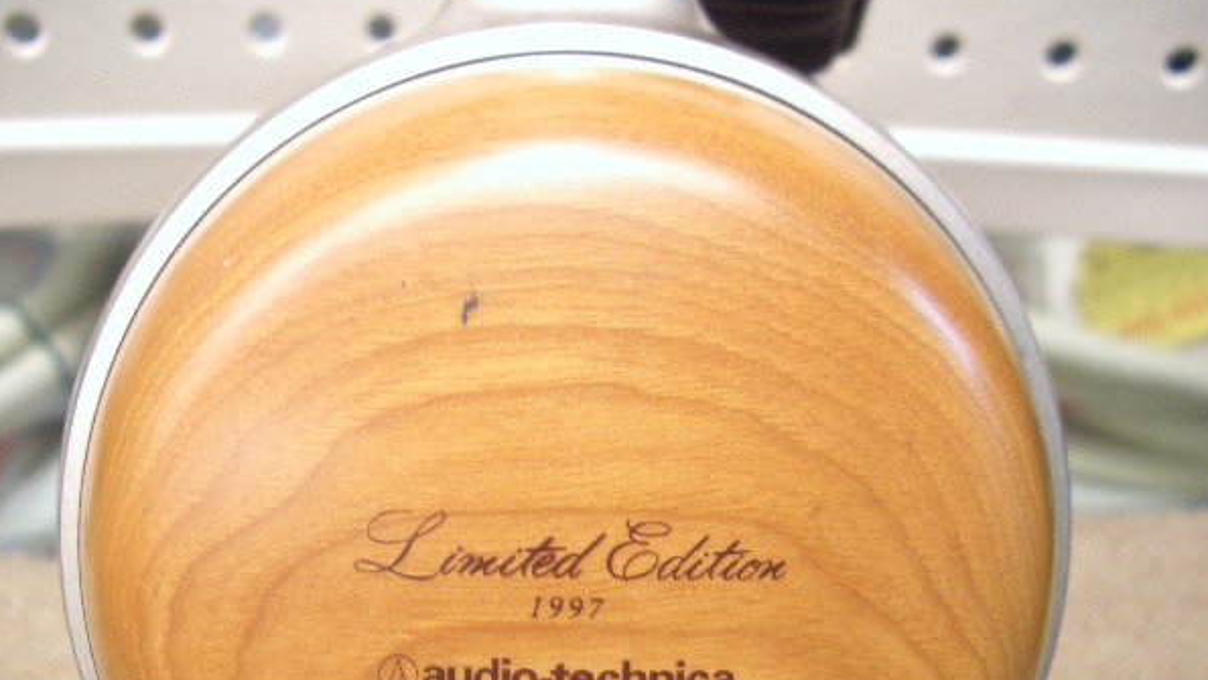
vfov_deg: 28.8
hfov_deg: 49.4
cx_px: 581
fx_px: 1314
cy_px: 475
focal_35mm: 41
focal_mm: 5.8
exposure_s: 1/13
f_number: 2.6
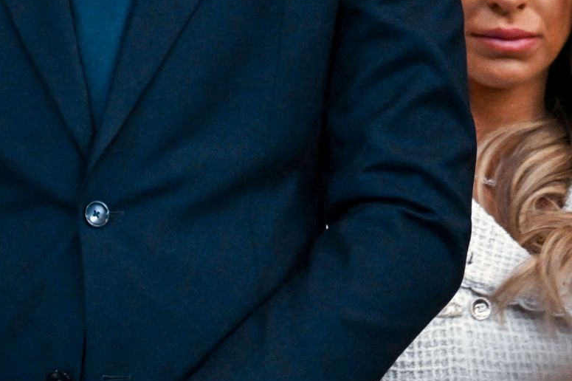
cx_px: 151
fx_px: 28698
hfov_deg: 1.1
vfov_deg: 0.8
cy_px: -124
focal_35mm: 1807
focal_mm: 400
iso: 3200
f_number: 5.6
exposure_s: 1/200
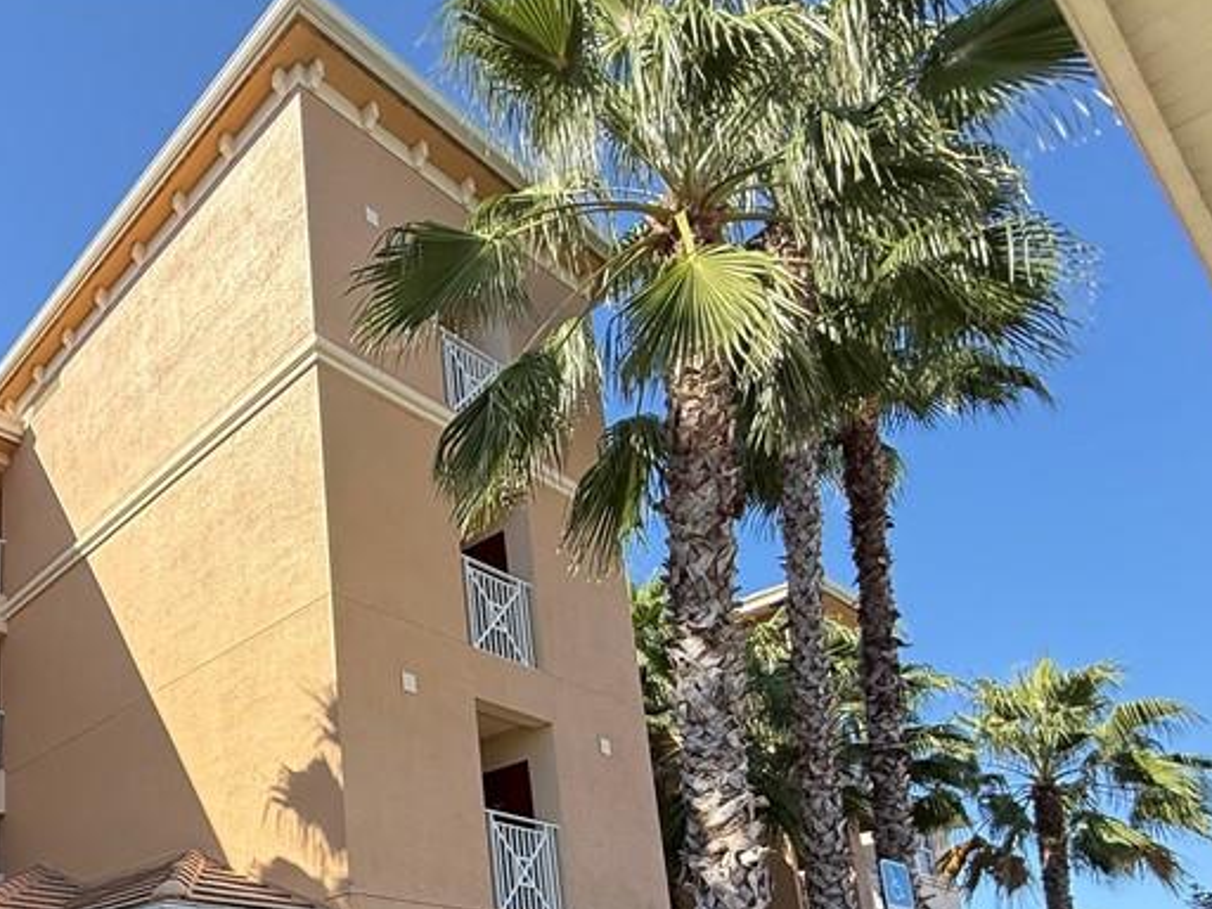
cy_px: 885
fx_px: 980
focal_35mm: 28
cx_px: 64
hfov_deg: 53.2
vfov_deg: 43.5
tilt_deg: +11.4
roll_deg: +2.8
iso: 64
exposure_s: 1/625
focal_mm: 2.22
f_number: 2.2
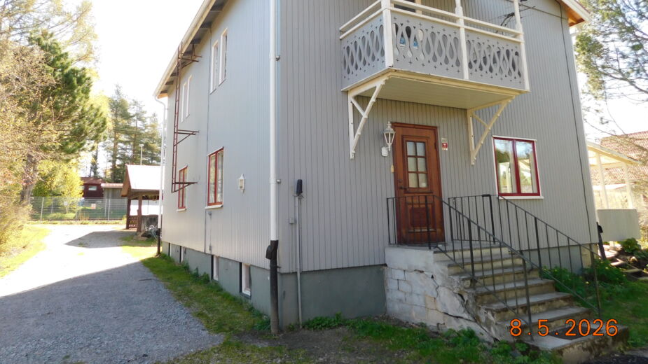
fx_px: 447
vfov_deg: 43.9
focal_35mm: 26
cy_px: 129
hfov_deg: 71.9
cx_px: 324
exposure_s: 1/200
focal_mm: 4
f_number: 3
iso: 125
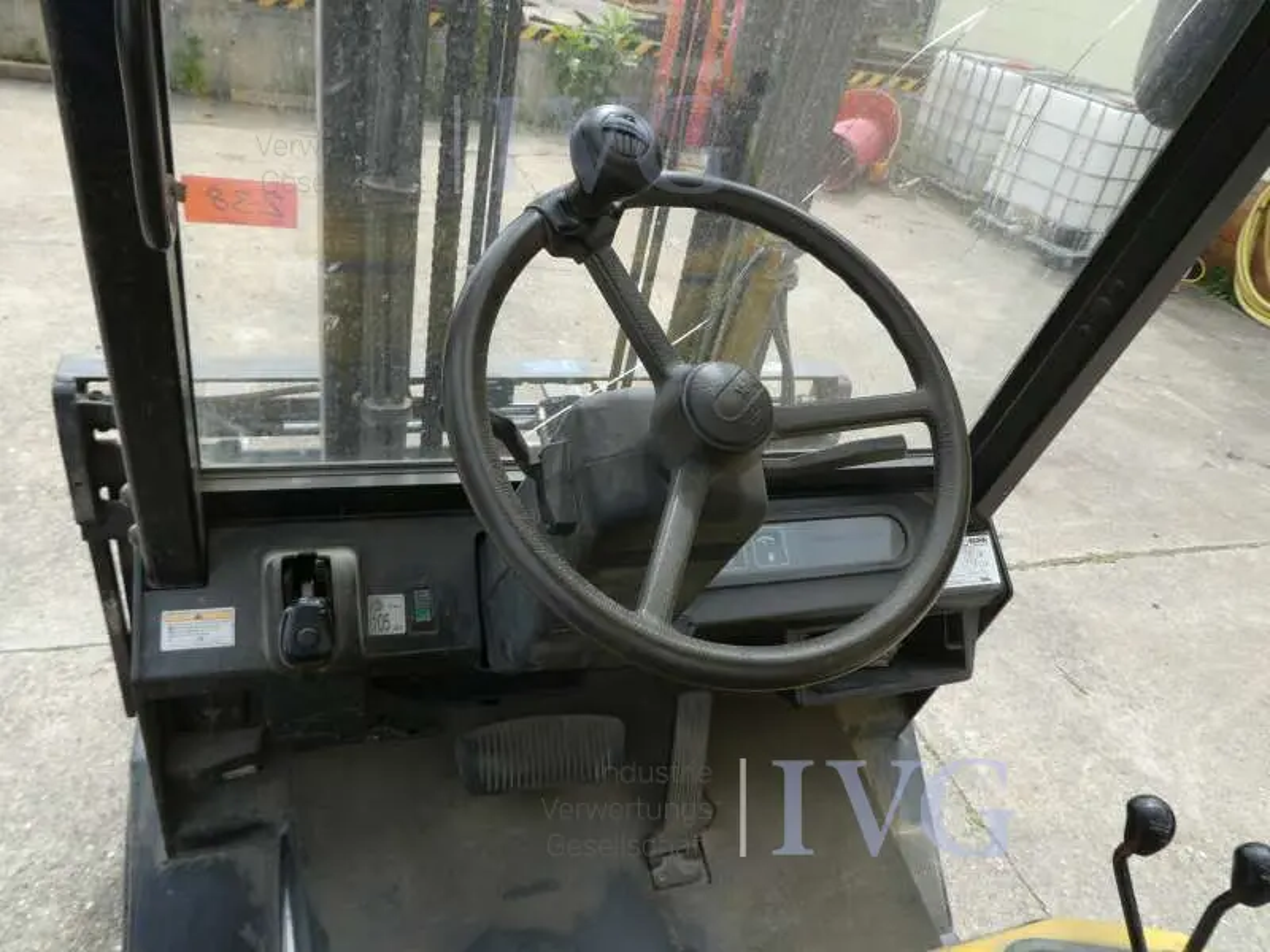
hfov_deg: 71.6
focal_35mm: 24
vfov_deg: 56.8
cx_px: 635
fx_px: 881
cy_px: 476
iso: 80
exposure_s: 1/400
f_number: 3.3
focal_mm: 4.3
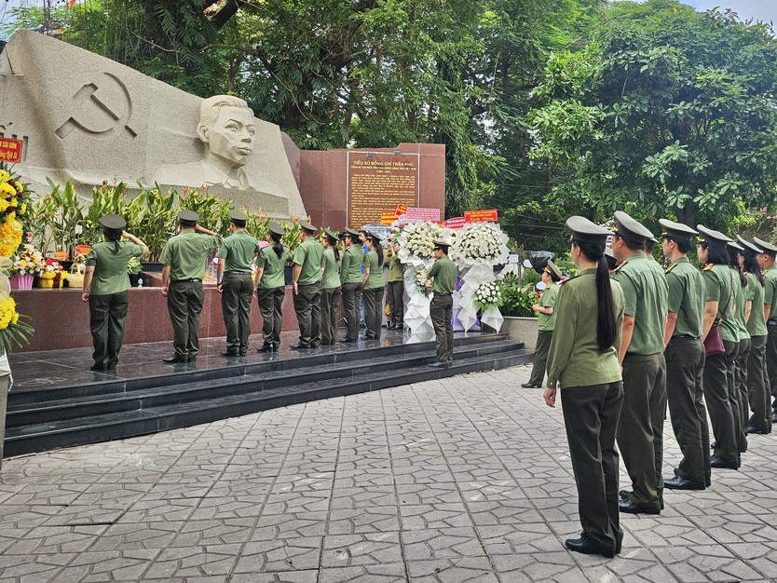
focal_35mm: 23
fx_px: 516
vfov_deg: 58.9
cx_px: 388
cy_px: 292
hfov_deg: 73.9
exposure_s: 1/180
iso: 12
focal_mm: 6.3
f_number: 1.7
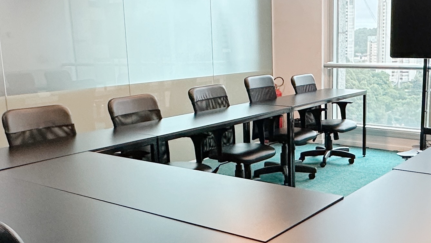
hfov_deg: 44.1
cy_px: 138
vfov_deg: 25.9
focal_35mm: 46
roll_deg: +0.8
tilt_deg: -10.8
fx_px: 526
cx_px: 279
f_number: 2.2
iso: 250
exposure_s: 1/120
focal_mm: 2.22
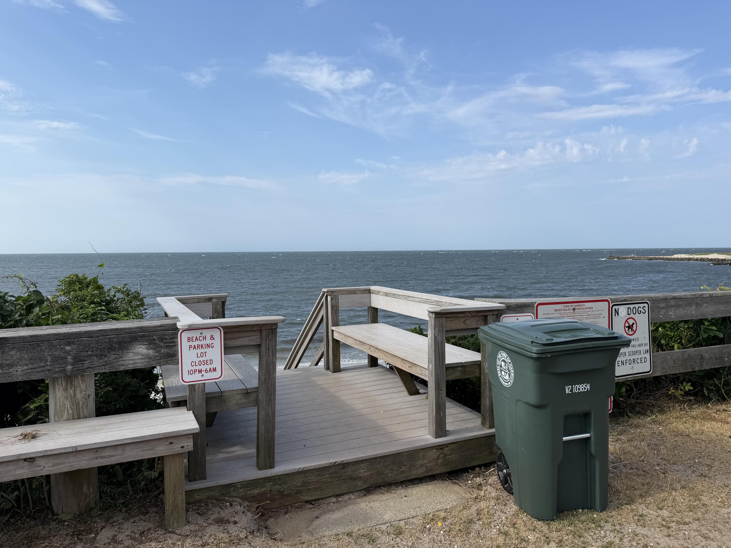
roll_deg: +0.7
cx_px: 366
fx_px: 507
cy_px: 274
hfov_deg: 71.6
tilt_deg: -0.8
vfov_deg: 56.8
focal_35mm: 24
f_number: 1.78
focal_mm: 6.76
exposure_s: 1/5319
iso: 80
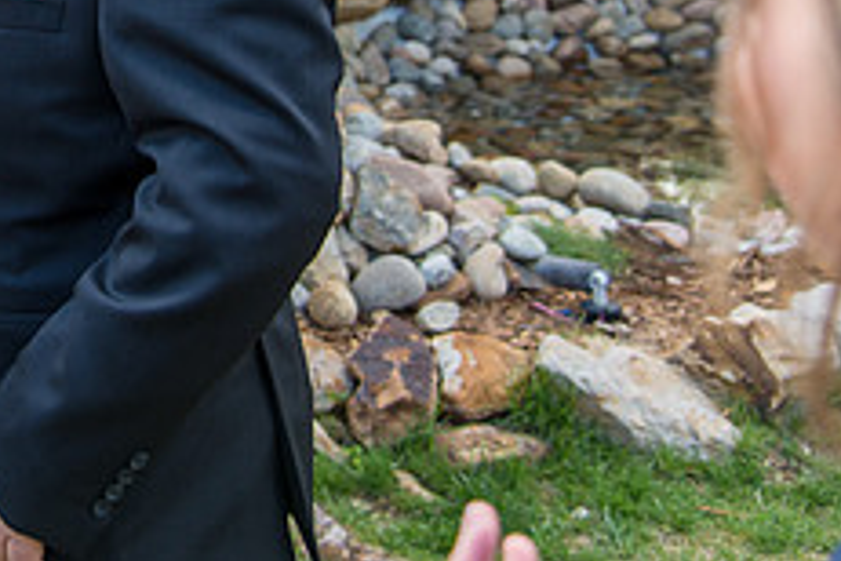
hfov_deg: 21.7
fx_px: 2056
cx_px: -127
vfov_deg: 14.9
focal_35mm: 88
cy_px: -140
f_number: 4
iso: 200
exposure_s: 1/160
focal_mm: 35
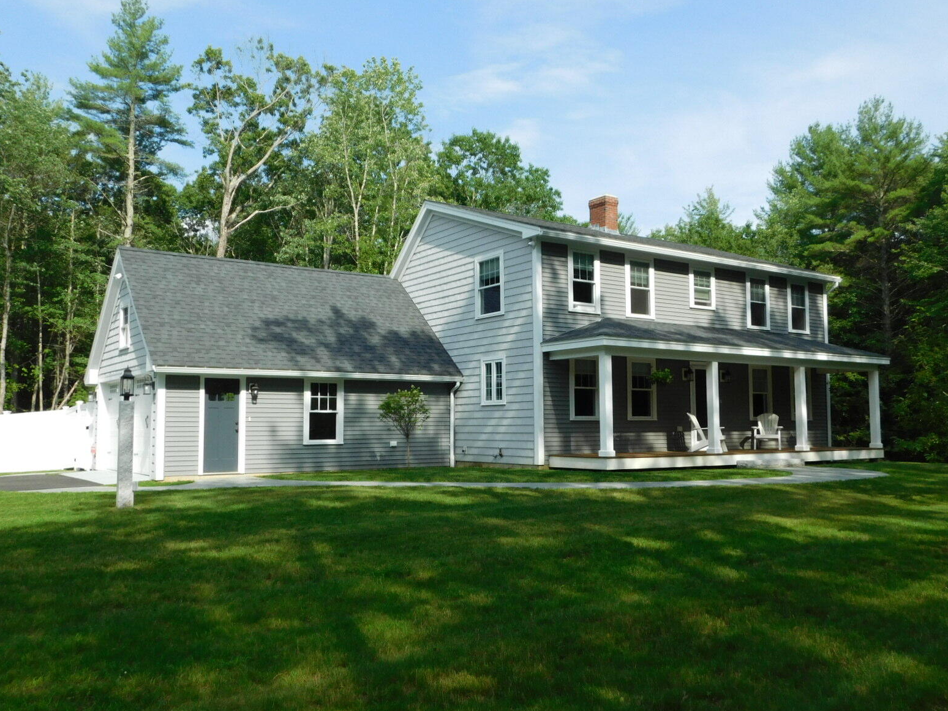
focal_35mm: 31
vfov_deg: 45.4
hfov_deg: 58.4
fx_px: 849
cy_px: 356
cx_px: 477
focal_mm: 5.3
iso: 125
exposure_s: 1/1000
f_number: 3.2
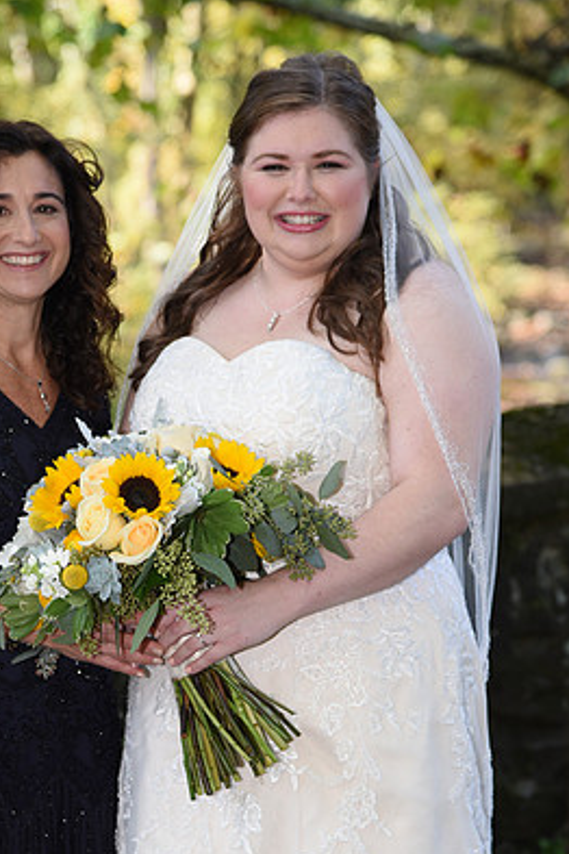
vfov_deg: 13.2
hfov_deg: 8.8
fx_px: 3675
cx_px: 160
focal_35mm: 155
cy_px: 519
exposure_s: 1/200
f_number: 4.5
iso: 400
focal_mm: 105
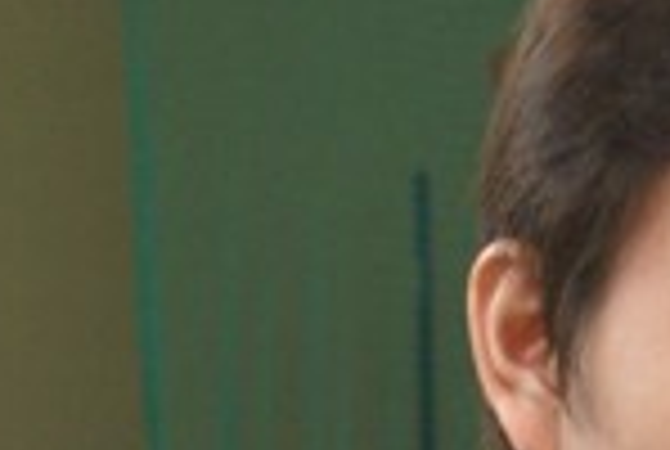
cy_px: 756
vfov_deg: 5.5
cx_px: 760
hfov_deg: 8.3
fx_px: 4594
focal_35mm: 246
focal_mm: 35
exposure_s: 1/40
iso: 640
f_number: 5.6
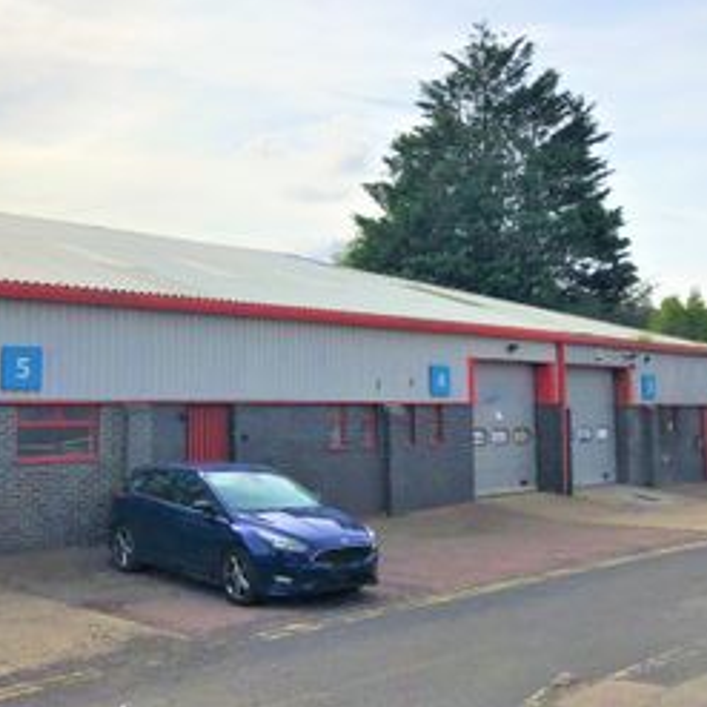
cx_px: 226
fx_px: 924
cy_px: 315
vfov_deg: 41.8
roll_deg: -1.0
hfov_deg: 41.2
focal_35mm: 40
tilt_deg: +5.2
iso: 25
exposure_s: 1/6098
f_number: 1.8
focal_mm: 3.99
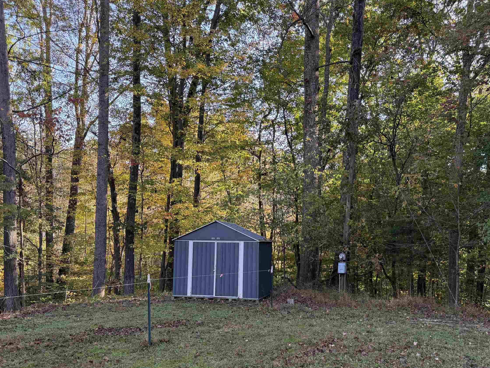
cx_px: 266
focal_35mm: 33
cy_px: 212
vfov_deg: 42.8
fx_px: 467
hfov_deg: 55.3
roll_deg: -1.0
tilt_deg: +1.7
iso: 80
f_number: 1.78
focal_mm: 6.76
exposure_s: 1/218
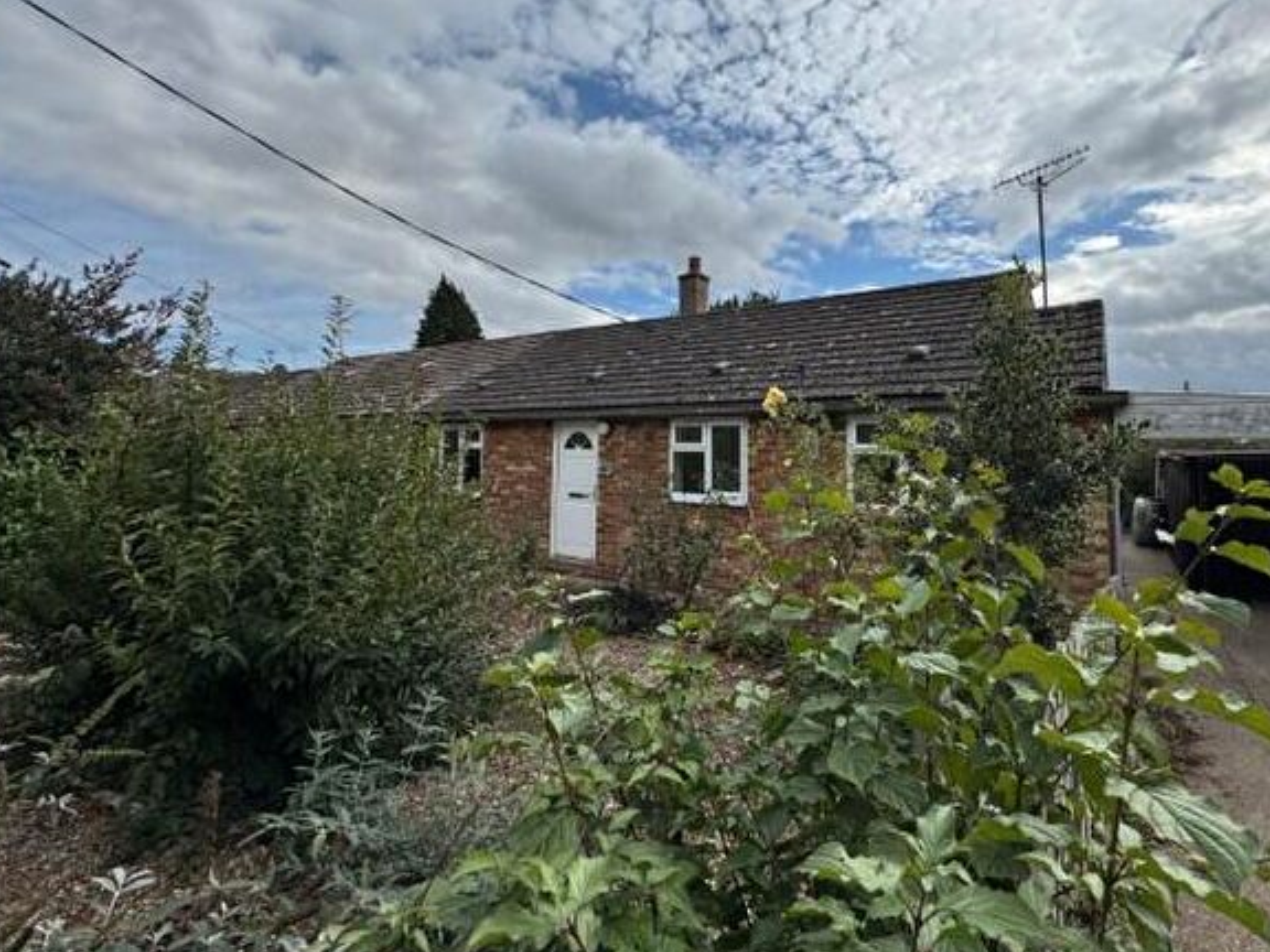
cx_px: 743
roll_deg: -0.1
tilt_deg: +3.8
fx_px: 624
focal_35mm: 17
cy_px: 396
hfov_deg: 90.2
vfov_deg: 74.2
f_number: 2.2
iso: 50
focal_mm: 2.22
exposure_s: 1/1832
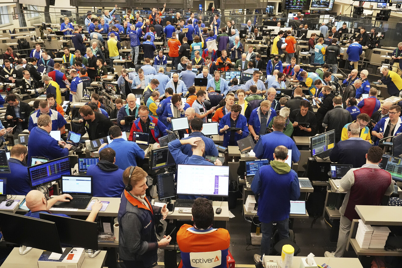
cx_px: 201
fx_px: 346
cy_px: 134
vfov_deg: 42.3
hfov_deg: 60.3
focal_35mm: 31
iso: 6400
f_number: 5.6
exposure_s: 1/200
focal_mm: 31
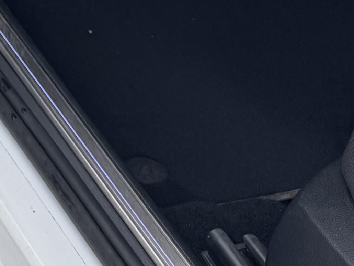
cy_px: -284
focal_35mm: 133
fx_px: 1360
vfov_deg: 10.2
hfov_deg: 11.9
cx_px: -510
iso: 80
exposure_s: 1/358
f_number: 1.78
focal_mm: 6.76
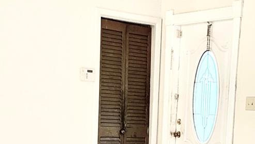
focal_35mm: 85
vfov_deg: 13.8
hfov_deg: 24.9
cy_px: 169
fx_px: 575
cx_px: 165
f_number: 1.78
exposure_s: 1/13
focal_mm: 6.76
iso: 160
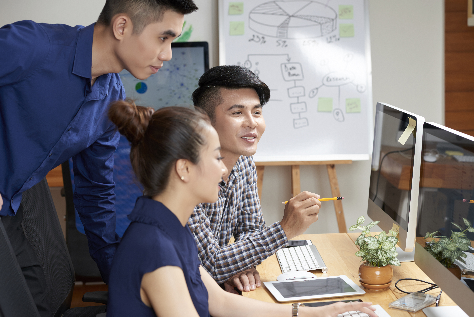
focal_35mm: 70
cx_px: 237
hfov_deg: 28.8
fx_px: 922
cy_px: 158
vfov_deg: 19.5
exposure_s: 1/125
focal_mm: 70
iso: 200
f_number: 5.6
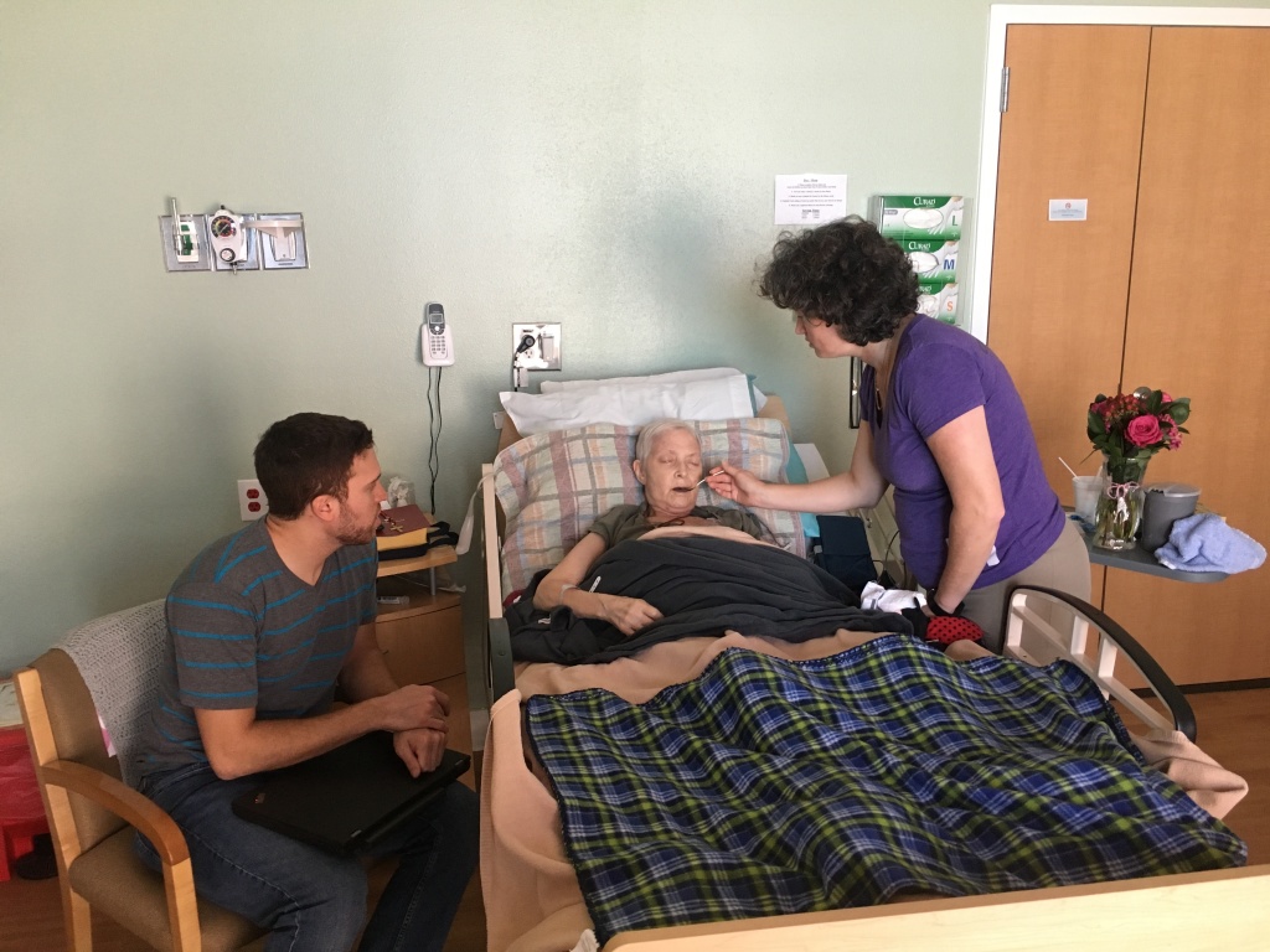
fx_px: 1064
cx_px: 635
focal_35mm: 29
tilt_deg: -12.3
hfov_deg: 61.7
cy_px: 476
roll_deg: +2.0
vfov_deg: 48.2
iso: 125
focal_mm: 4.15
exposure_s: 1/30
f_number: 2.2
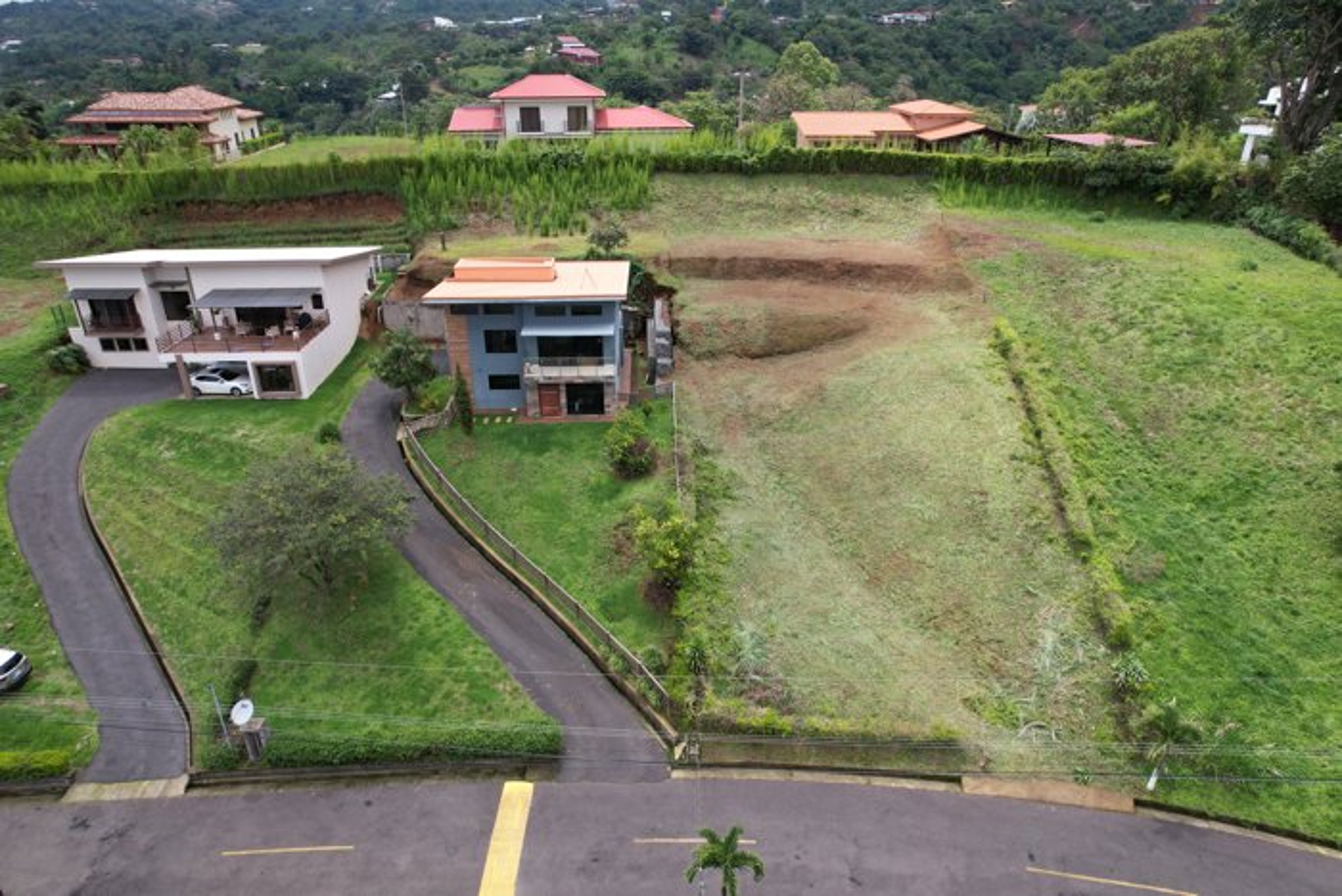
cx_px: 671
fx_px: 820
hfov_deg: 78.6
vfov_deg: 57.2
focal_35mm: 22
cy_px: 448
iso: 100
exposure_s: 1/800
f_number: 2.8
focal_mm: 8.38
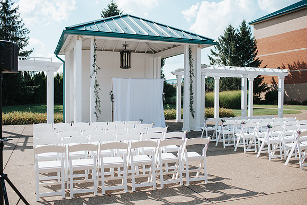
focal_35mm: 35
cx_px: 154
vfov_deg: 37.9
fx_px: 299
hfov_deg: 54.4
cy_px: 102
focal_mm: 35
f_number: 3.2
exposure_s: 1/1250
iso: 100
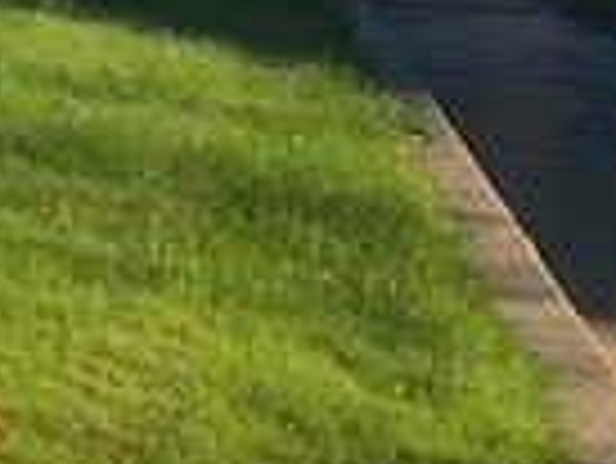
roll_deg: -0.7
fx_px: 2333
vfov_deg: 10.4
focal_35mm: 131
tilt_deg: +5.6
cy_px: -478
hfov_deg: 12.5
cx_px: -755
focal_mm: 3.99
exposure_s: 1/883
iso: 20
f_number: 1.8
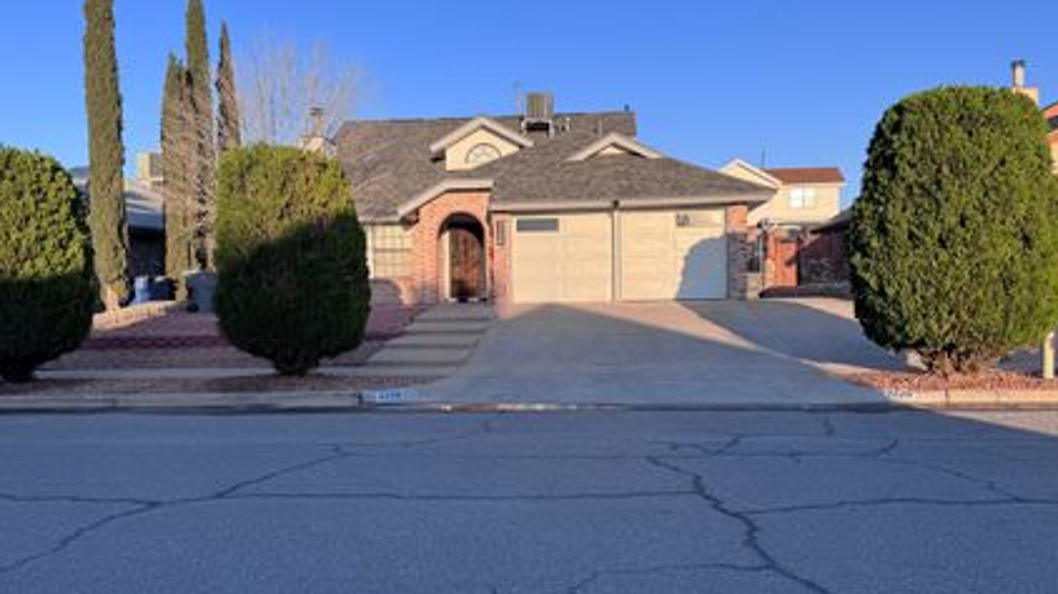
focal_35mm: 31
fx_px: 869
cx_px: 501
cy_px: 307
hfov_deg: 62.6
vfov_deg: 37.7
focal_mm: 6.76
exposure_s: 1/1980
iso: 80
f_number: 1.78
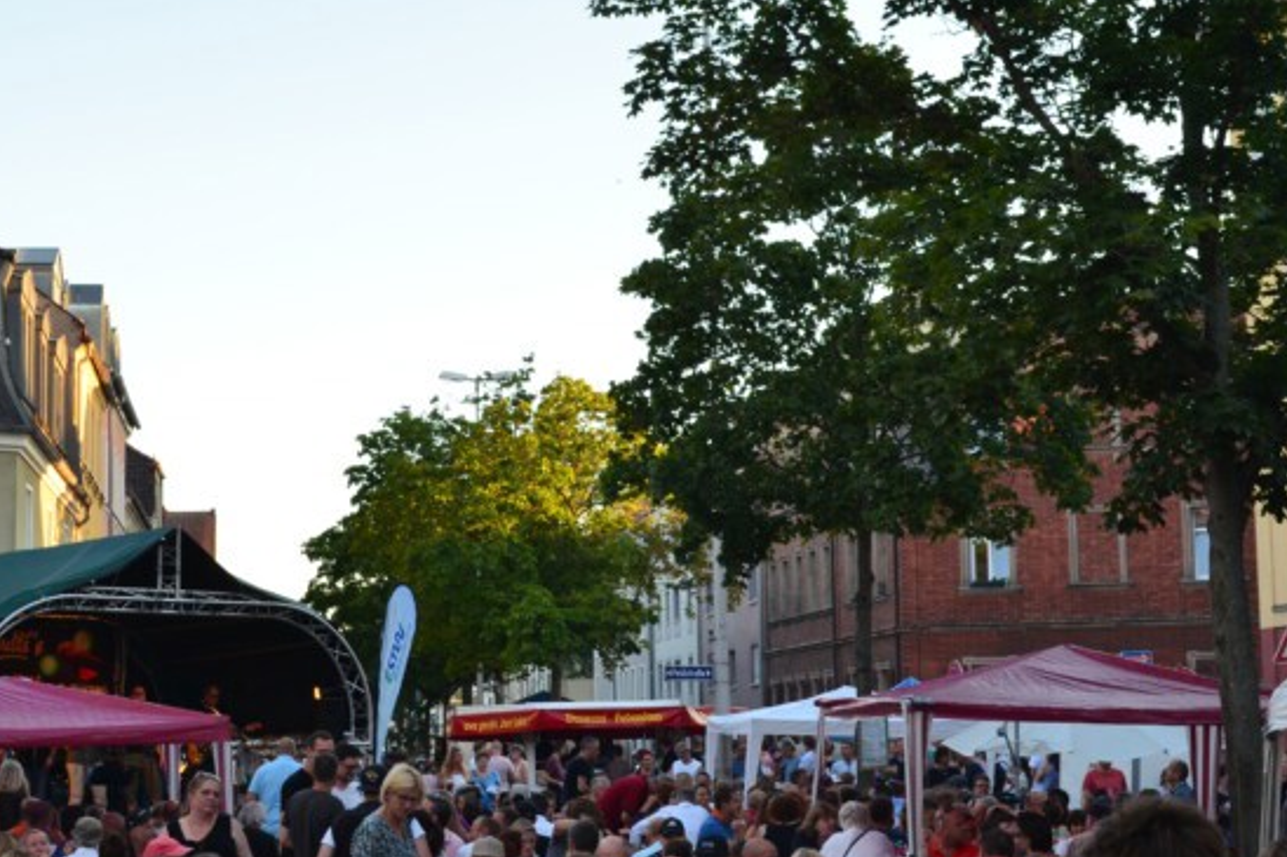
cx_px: 538
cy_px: 456
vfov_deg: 19.4
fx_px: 2502
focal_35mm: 70
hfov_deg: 28.8
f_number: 10
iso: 400
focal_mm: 32
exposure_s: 1/60
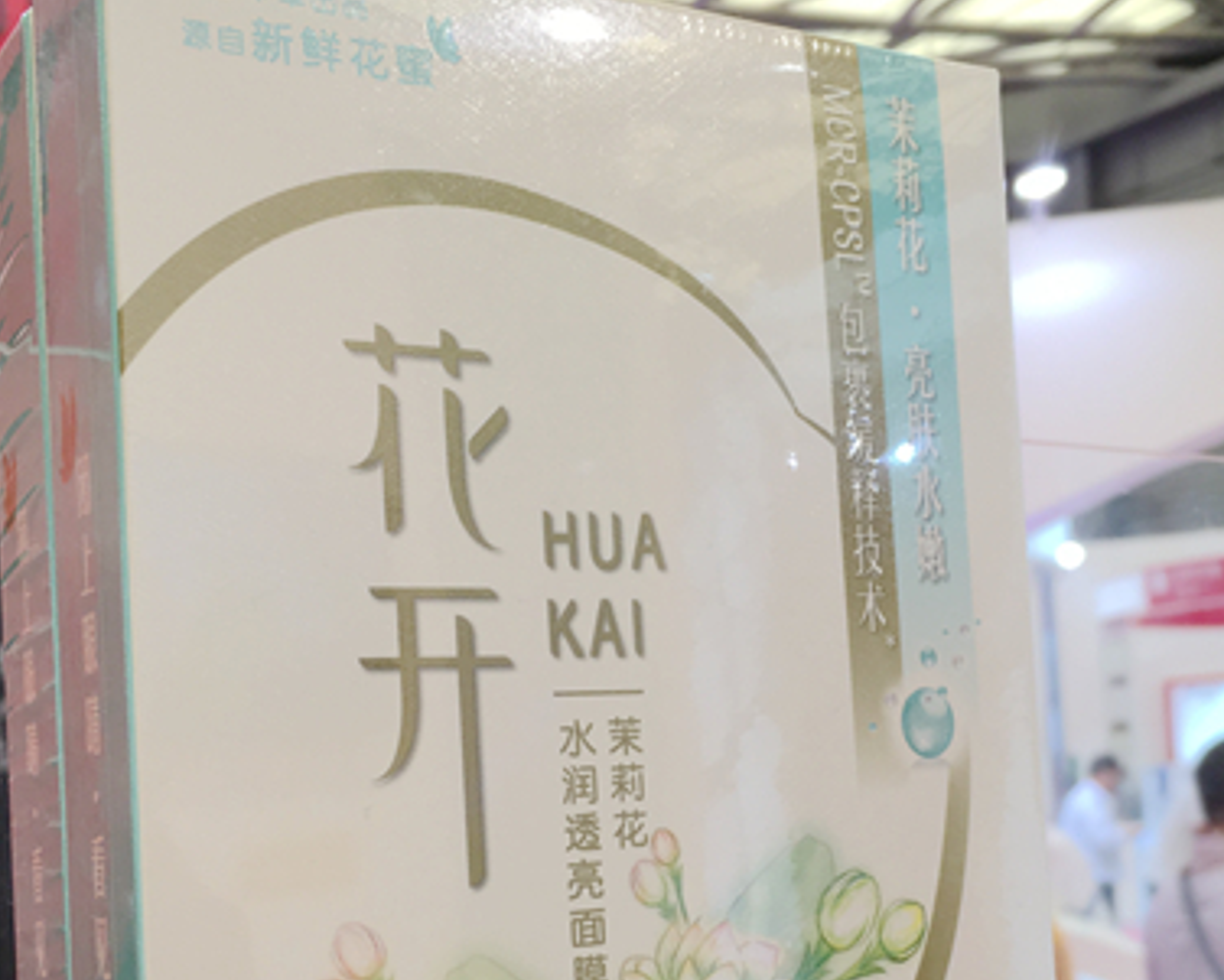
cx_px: 697
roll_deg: +3.5
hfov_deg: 36.6
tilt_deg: +3.0
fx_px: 1848
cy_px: 679
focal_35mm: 51
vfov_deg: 29.4
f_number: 2.2
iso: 40
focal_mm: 4.15
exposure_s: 1/100
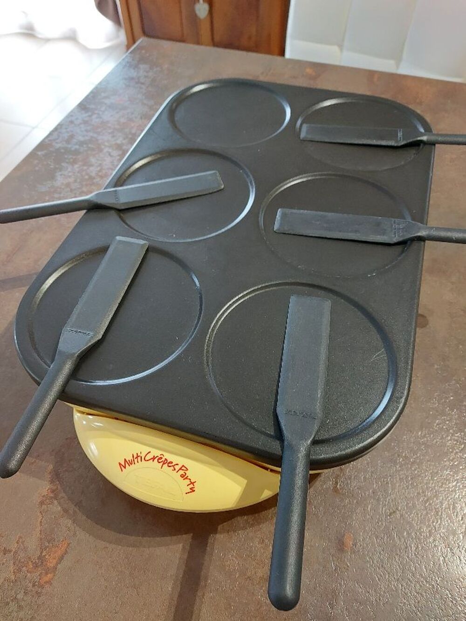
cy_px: 310
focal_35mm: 24
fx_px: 431
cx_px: 233
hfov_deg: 56.8
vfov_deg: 71.6
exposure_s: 1/20
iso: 400
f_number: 1.8
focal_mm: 5.23
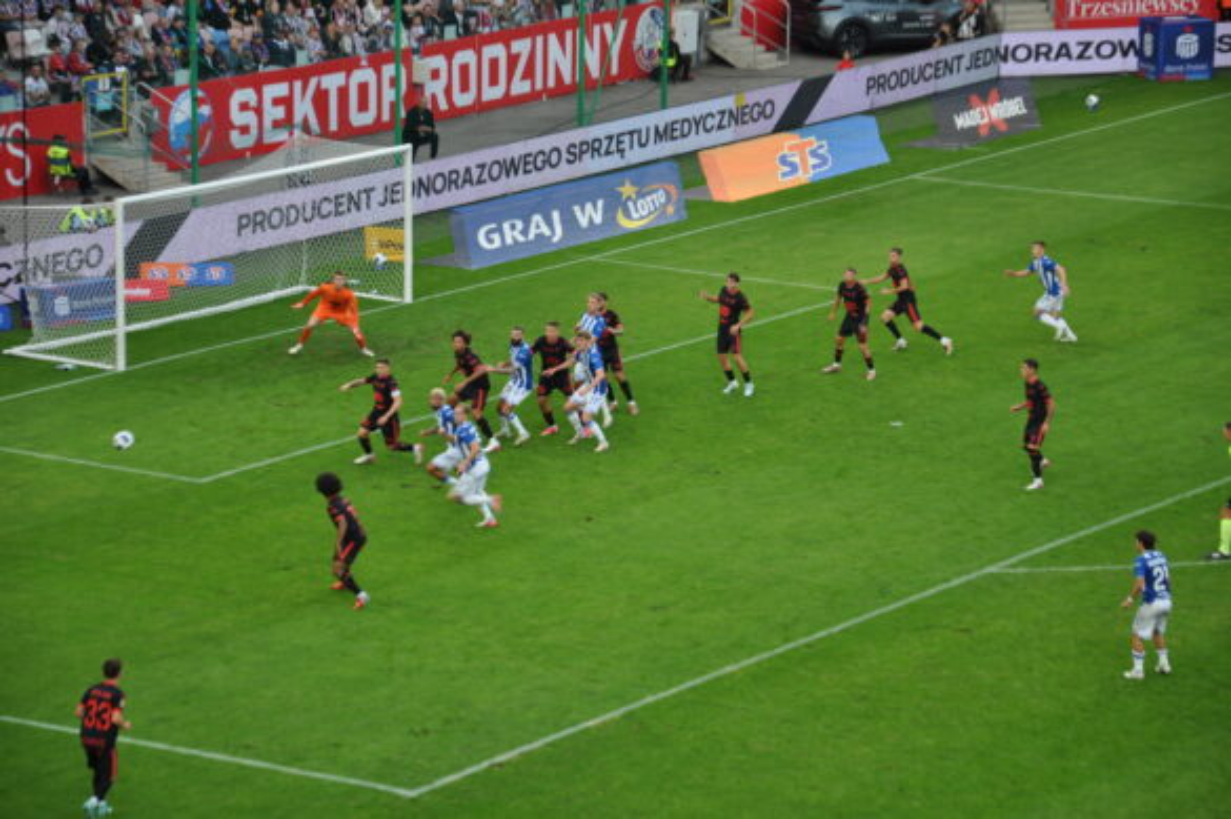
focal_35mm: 158
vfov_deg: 8.7
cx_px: 616
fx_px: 5381
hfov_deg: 13.1
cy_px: 410
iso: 250
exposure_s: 1/125
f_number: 5.6
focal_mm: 105
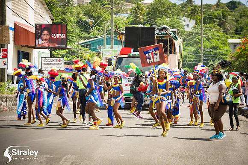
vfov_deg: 13.0
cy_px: 82
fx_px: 723
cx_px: 124
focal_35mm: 105
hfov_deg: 19.5
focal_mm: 105
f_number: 6.3
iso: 100
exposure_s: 1/160
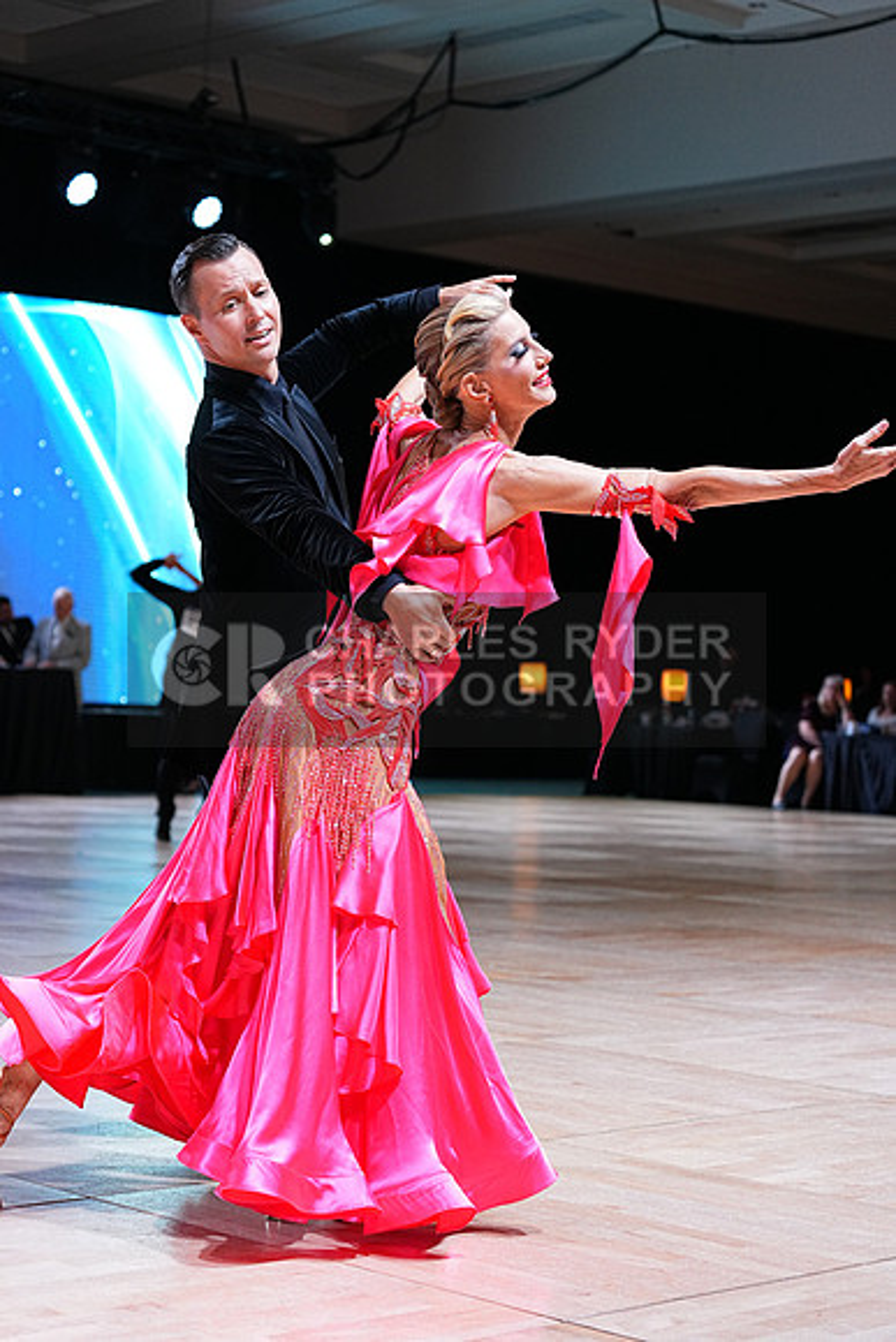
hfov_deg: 19.5
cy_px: 671
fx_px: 2612
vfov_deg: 28.8
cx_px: 448
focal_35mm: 70
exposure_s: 1/400
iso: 1600
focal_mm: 70
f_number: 4
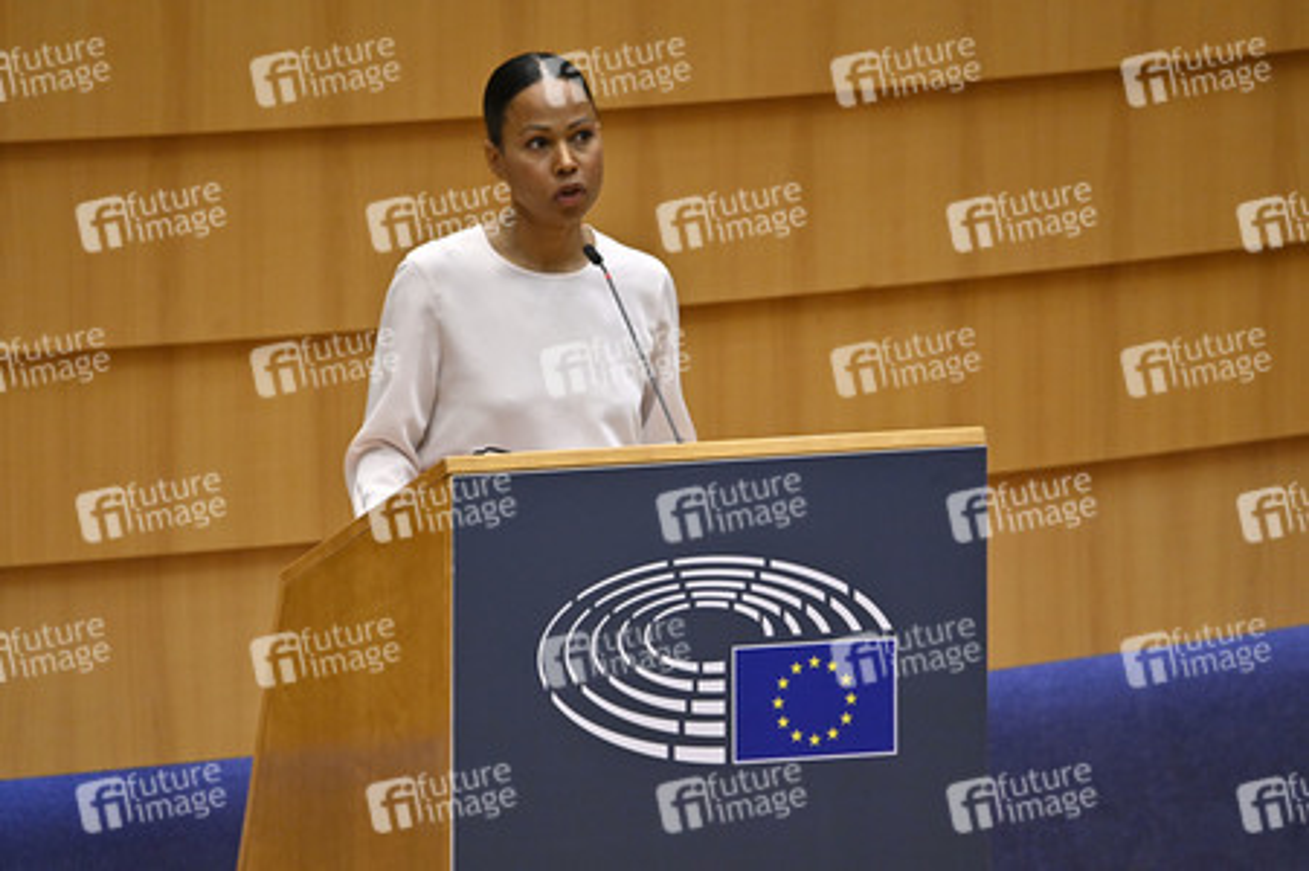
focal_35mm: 600
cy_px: 436
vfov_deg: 2.3
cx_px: 654
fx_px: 21800
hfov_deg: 3.4
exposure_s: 1/500
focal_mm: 600
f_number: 6.3
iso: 4000
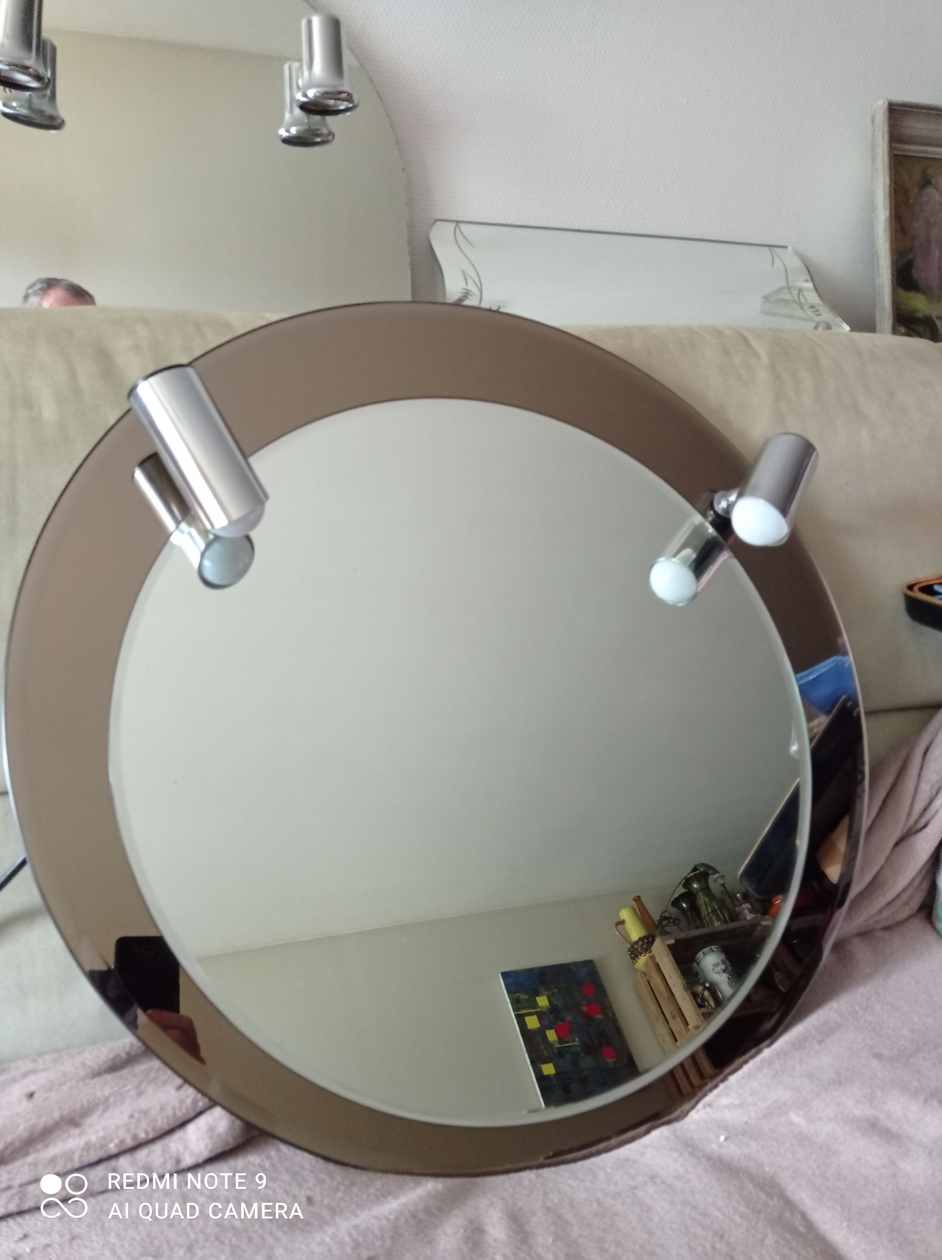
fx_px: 1018
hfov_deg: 49.7
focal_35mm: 28
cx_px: 471
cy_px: 630
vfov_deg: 63.5
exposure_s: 1/20
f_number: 1.79
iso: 782
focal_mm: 4.74
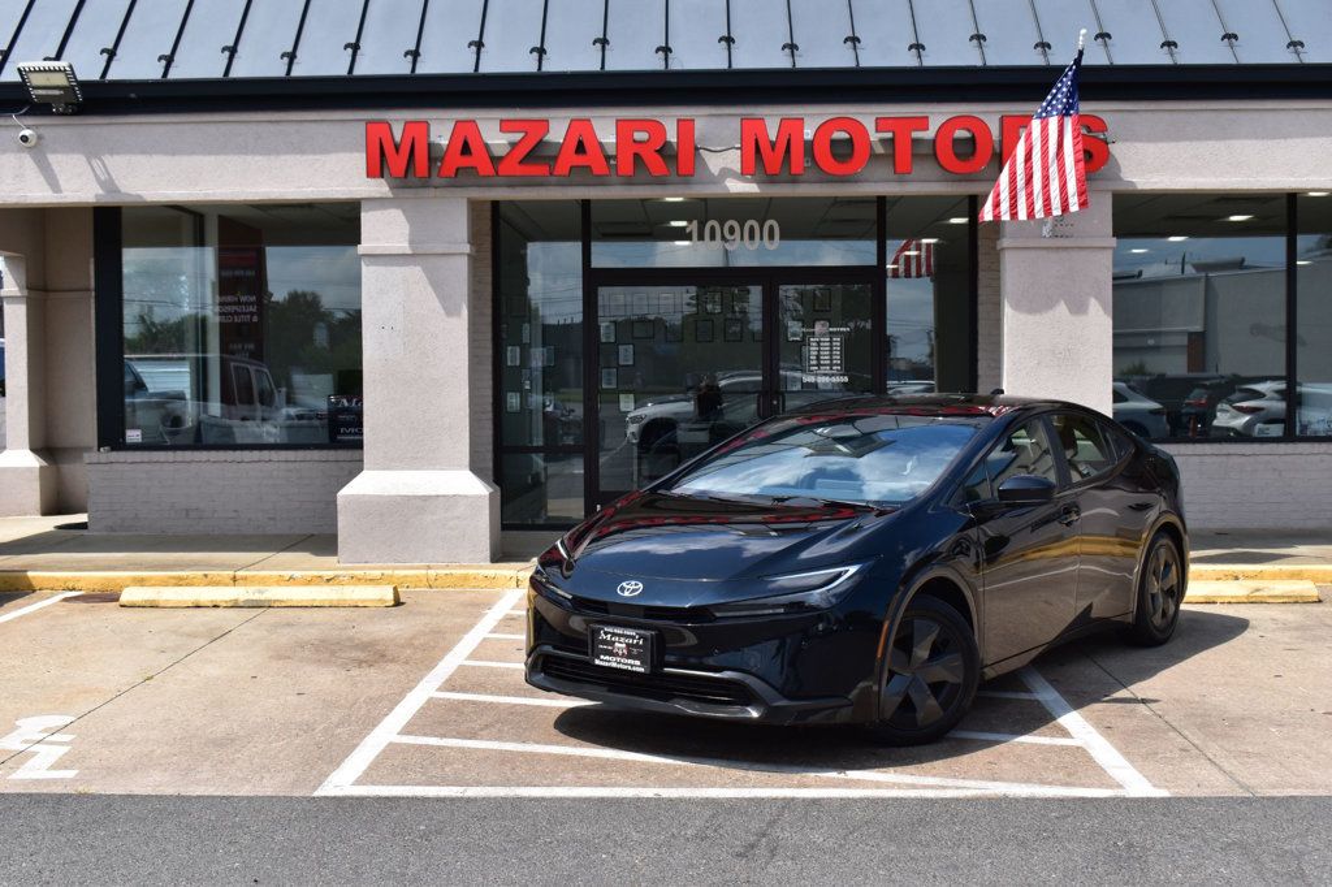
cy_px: 444
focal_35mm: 45
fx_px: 1664
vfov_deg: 29.8
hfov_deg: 43.6
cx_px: 666
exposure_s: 1/500
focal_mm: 30
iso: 360
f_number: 11
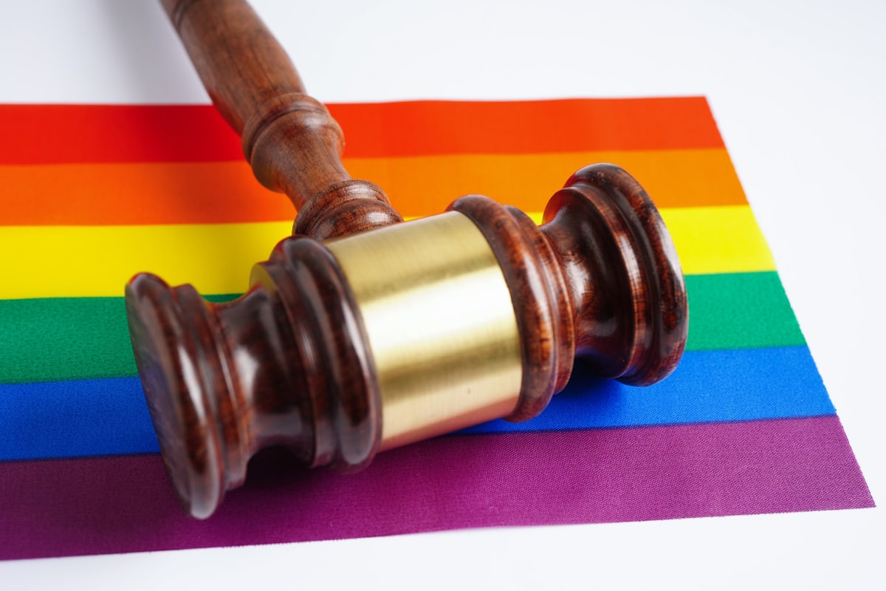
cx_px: 443
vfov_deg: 27.0
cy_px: 296
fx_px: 1230
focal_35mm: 50
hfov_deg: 39.6
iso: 100
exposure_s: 1/125
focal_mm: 50
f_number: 6.3
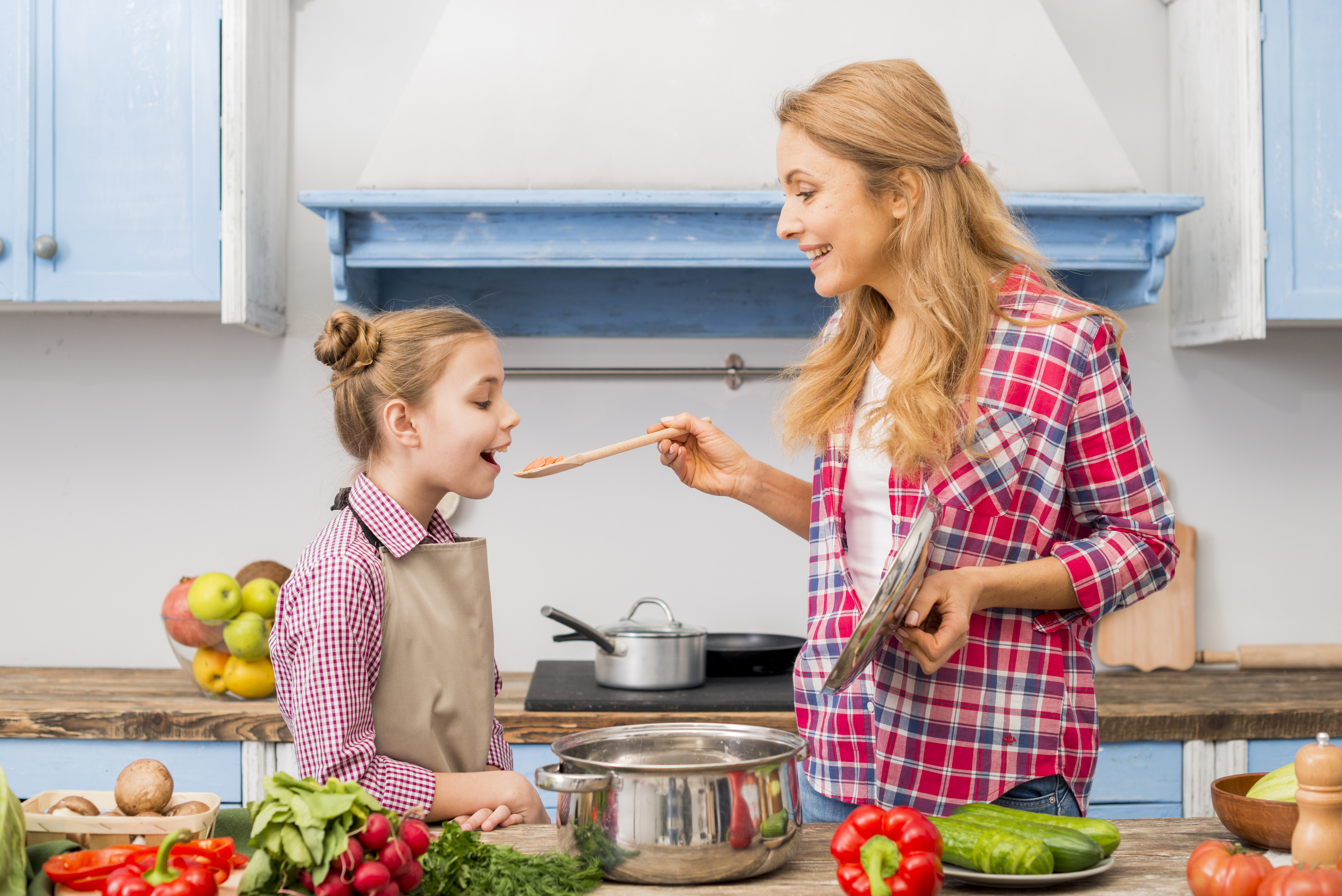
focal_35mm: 50
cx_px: 671
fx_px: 1864
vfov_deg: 27.0
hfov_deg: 39.6
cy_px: 448
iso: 320
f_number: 4
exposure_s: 1/160
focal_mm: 50
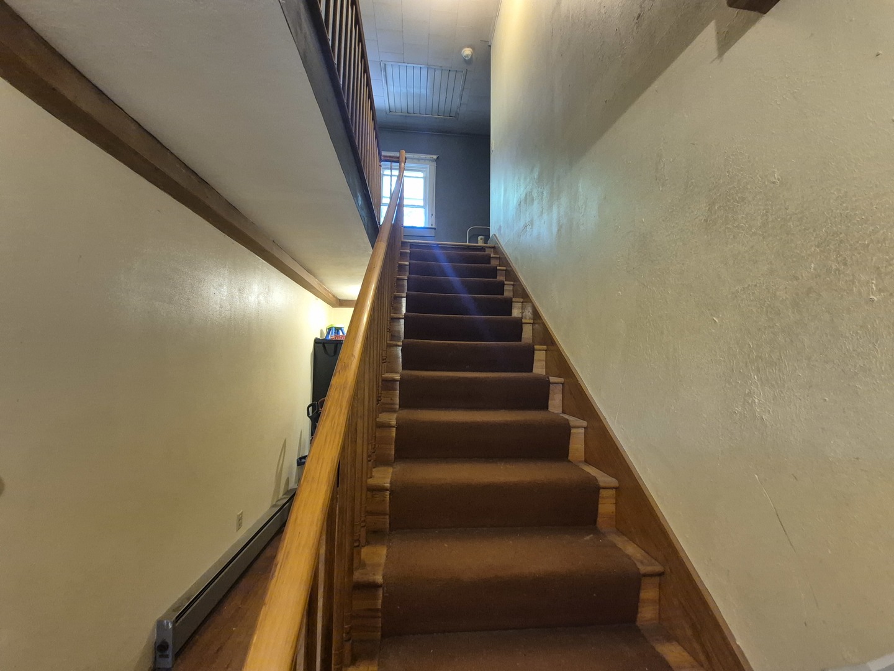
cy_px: 336
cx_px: 447
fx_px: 336
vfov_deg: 89.9
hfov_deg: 106.2
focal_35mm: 13
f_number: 2.2
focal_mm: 1.74
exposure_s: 1/60
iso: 640
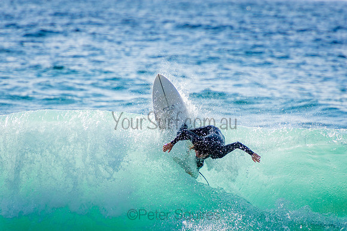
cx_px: 174
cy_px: 116
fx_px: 5784
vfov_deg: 2.3
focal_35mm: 600
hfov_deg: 3.4
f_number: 5.6
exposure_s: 1/2000
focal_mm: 400
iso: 320
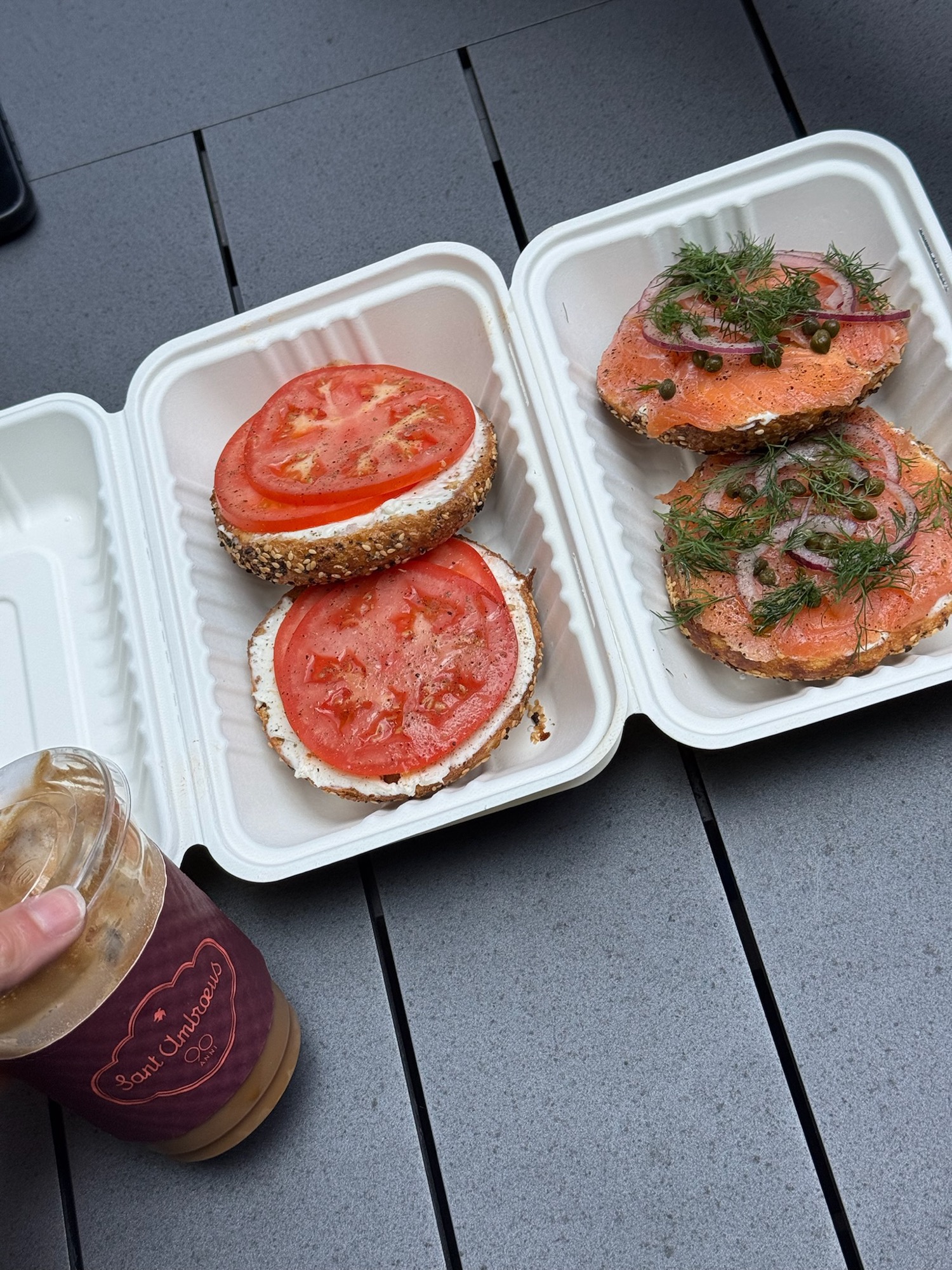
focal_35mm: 48
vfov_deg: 39.7
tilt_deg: -63.2
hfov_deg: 30.3
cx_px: 476
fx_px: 1760
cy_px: 635
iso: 64
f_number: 1.78
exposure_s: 1/414
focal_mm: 6.76
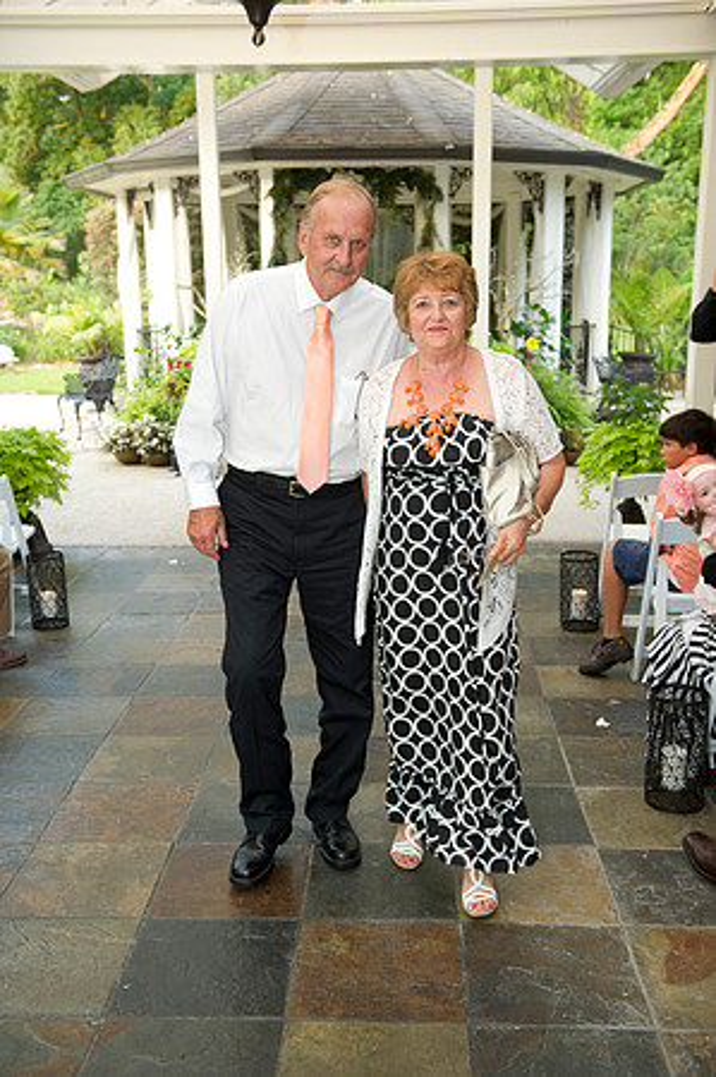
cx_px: 358
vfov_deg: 50.7
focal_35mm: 38
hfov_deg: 35.0
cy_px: 538
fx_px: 1136
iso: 800
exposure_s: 1/125
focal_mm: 38
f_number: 4
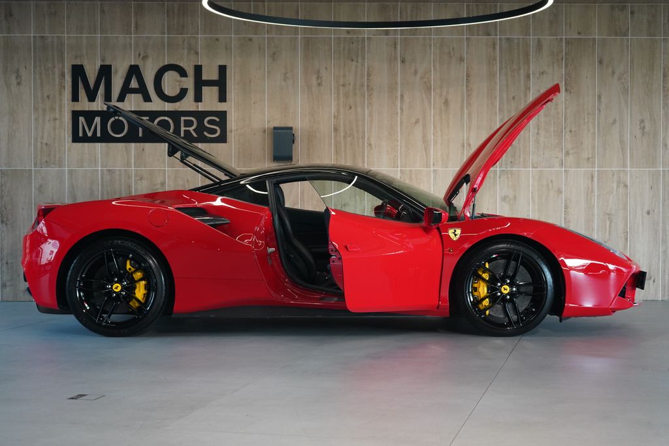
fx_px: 1134
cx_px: 334
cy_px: 223
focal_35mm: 61
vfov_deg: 22.3
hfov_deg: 32.9
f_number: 5.6
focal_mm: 61
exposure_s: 1/160
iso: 3200
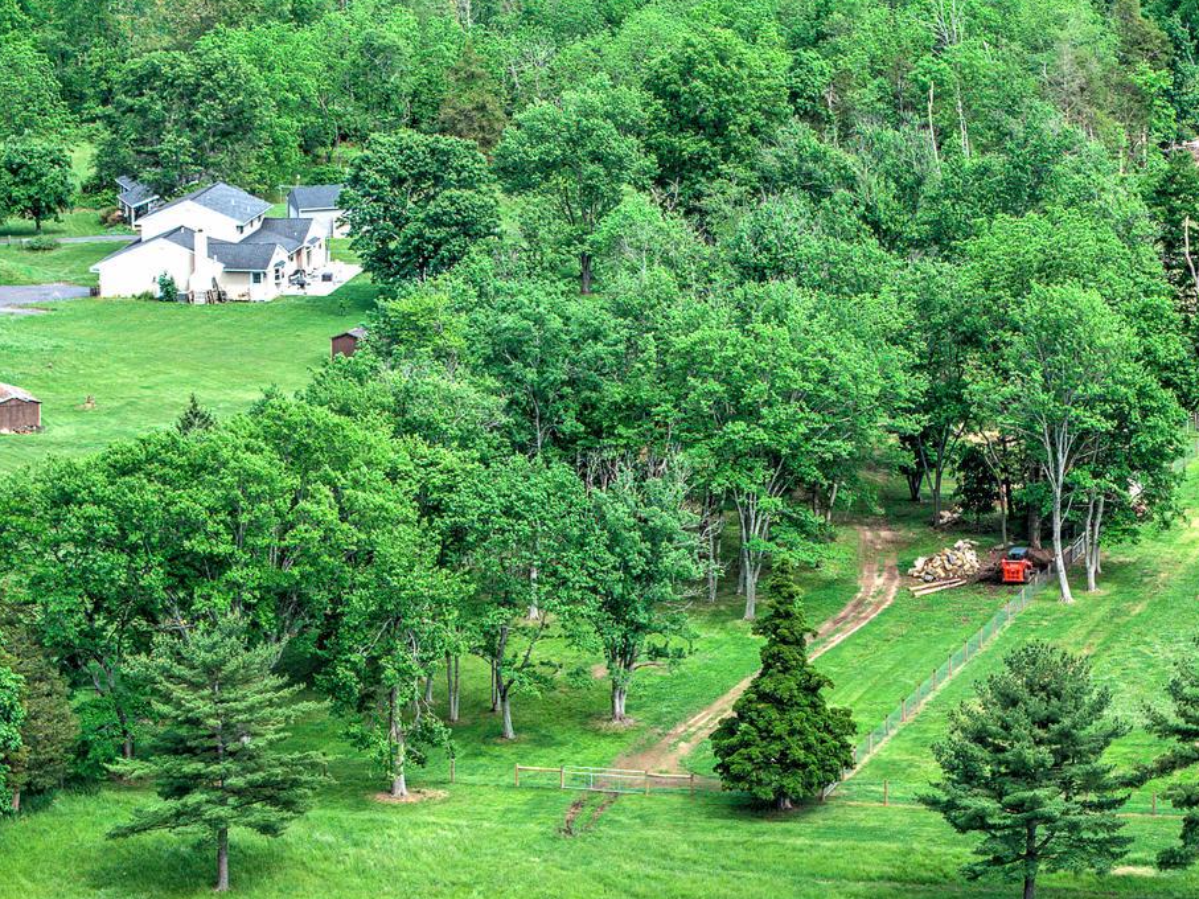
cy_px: 531
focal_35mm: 158
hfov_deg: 12.3
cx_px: 1258
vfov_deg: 9.4
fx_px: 5472
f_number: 2.8
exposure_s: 1/730
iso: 100
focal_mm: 19.4
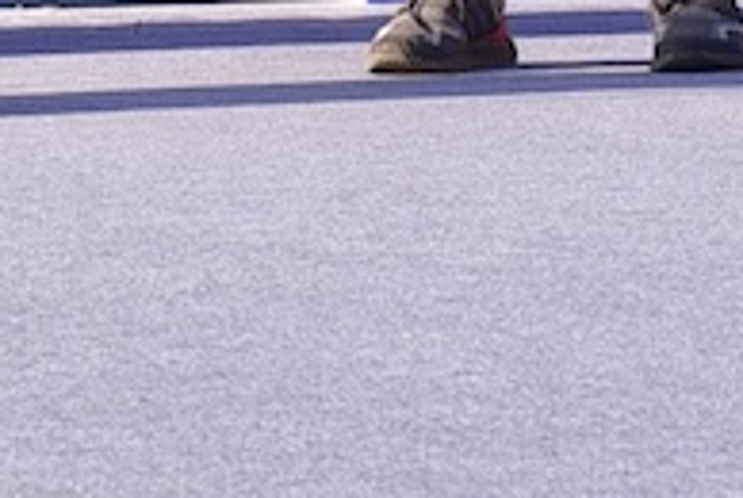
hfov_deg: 5.3
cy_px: -906
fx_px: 7917
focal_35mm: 383
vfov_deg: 3.5
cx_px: -490
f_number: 13
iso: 400
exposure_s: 1/125
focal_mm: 62
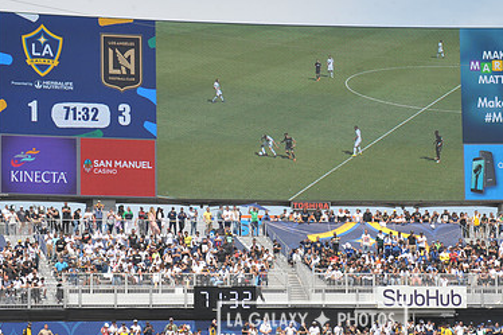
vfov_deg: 7.4
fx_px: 2598
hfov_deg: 11.1
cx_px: 312
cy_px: 117
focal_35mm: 186
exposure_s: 1/400
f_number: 10
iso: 250
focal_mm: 120
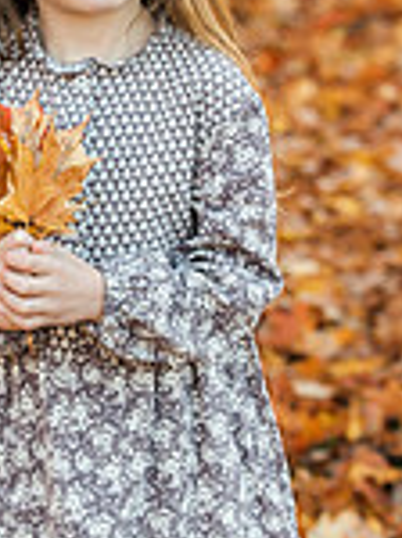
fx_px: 3137
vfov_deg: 9.8
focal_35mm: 202
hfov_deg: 7.3
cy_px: 262
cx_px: 83
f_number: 4
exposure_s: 1/250
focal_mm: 70
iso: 500
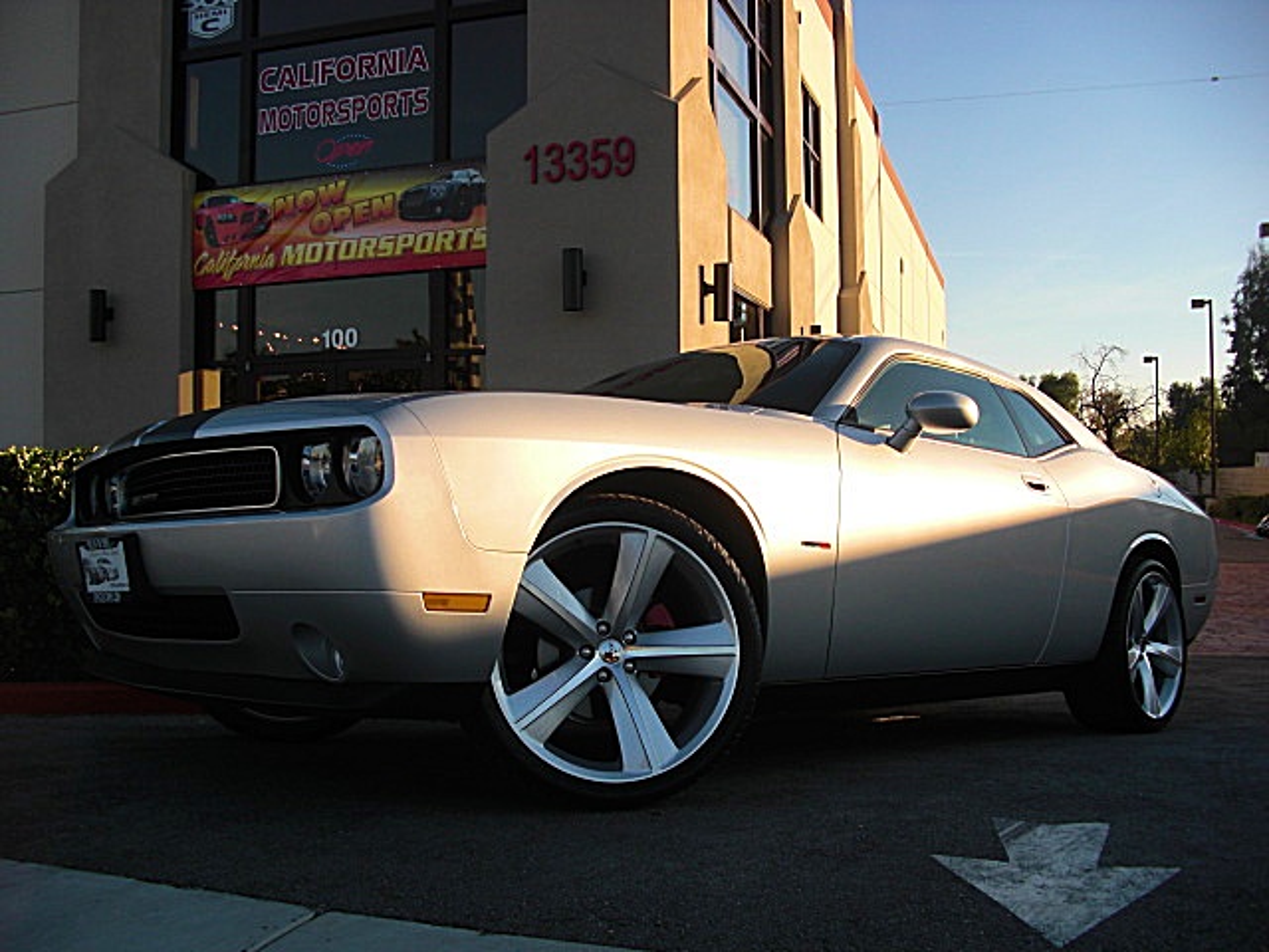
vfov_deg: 39.7
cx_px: 634
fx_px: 1320
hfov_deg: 51.4
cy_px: 476
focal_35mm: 36
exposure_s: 1/640
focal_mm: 6.3
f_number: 2.8
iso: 50
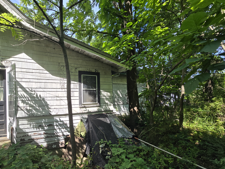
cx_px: 91
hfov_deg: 93.3
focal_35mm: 16
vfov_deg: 77.4
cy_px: 99
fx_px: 104
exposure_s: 1/775
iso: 50
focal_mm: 2.2
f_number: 2.2
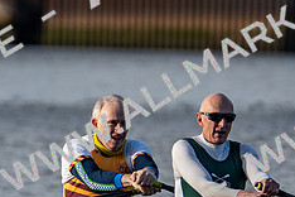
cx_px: 155
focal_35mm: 1530
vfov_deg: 0.9
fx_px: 12537
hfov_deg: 1.3
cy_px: 194
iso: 640
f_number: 6.3
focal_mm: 411
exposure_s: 1/2000
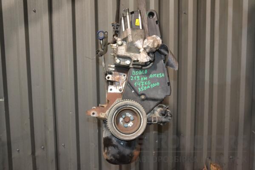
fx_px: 266
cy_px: 85
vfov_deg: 35.5
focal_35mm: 38
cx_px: 128
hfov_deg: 51.3
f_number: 4
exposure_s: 1/60
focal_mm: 25
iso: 2000
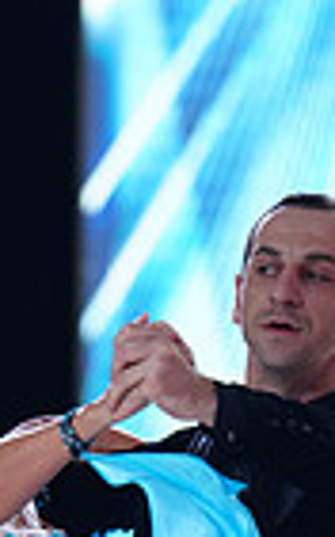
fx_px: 12283
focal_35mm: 840
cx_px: 40
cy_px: 891
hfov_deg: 1.6
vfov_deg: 2.5
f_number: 2.8
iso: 800
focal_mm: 200
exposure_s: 1/500
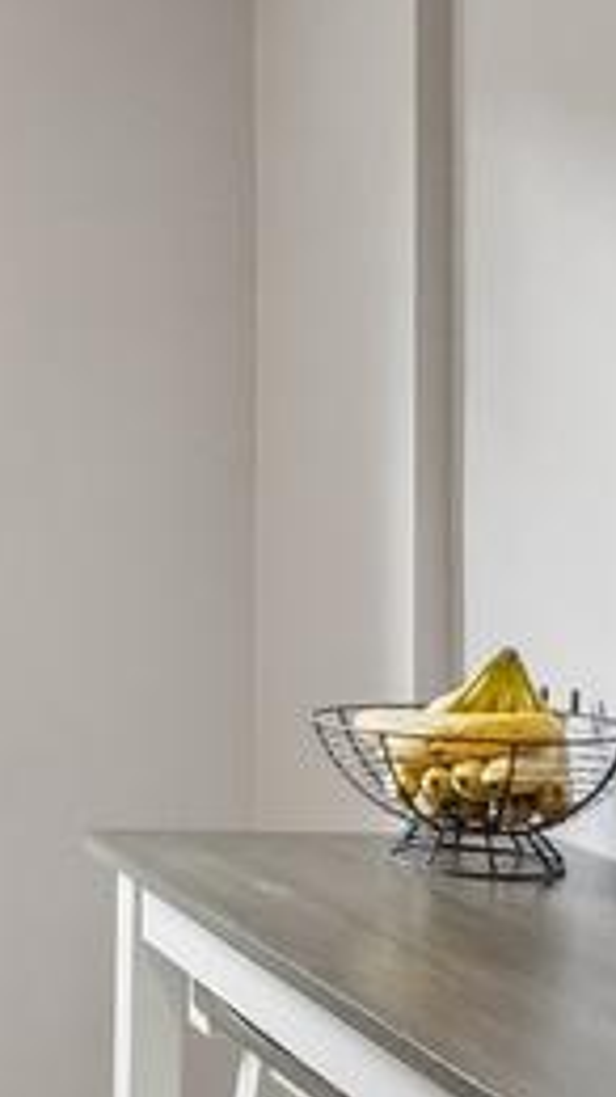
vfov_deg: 31.0
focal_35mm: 68
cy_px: 591
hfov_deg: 15.8
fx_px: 1979
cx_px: -380
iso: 2500
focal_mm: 16.5
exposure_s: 1/125
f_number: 7.1
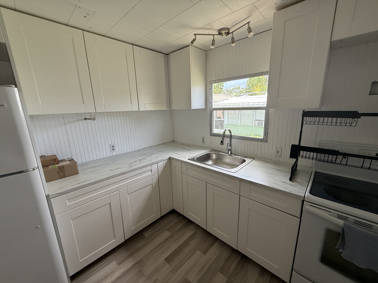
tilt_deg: -12.0
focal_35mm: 14
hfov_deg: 102.1
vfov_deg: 85.7
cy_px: 142
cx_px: 189
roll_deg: +1.9
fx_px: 153
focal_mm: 2.22
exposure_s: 1/143
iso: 50
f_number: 2.2
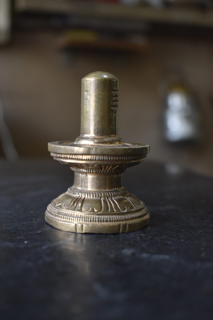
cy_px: 160
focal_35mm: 48
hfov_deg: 28.1
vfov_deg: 41.1
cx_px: 106
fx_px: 426
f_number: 4.5
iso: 800
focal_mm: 32
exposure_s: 1/60
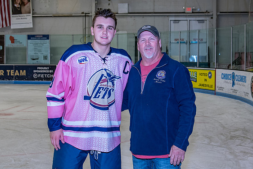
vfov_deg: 23.4
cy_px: 74
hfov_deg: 34.5
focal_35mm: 58
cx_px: 137
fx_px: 408
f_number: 5
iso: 800
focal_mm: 28
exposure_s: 1/250
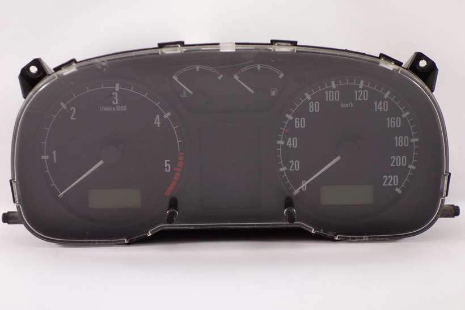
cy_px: 155
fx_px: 1137
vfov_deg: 15.5
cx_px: 232
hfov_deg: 23.1
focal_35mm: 88
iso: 500
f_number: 4.5
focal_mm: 32.52
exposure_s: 1/100
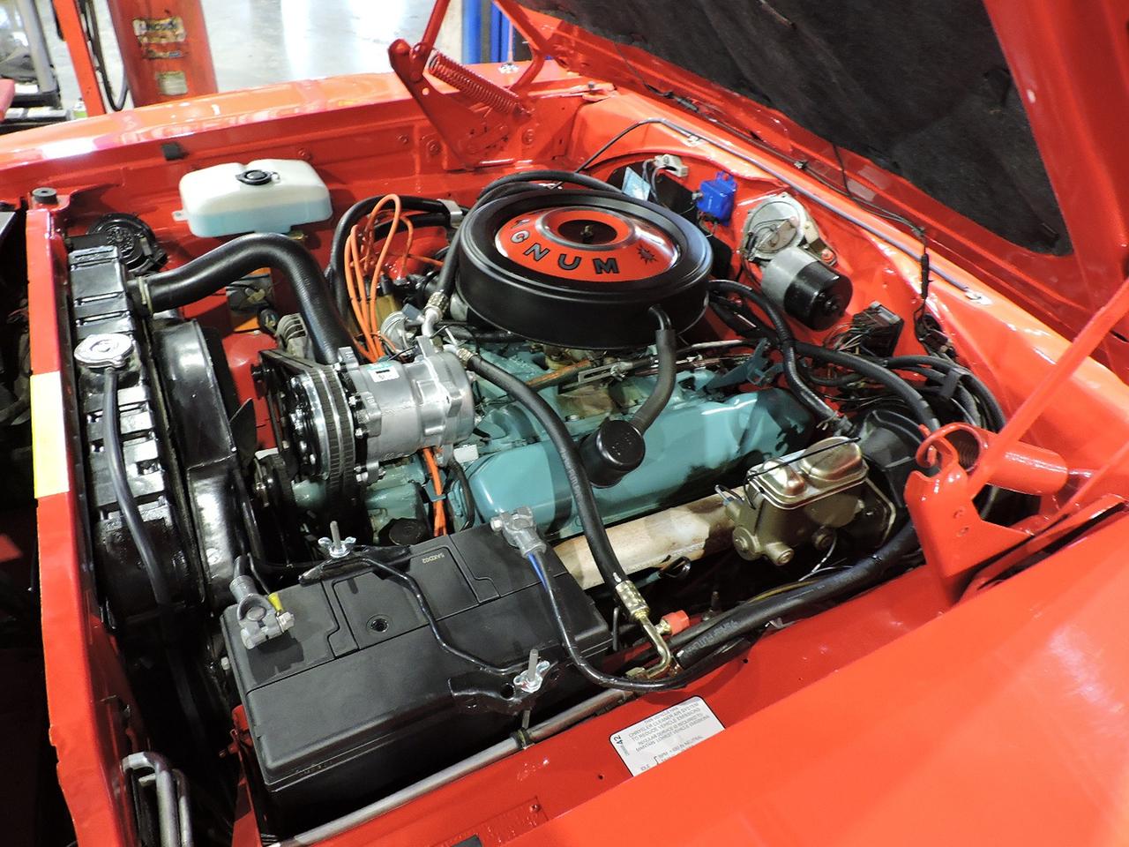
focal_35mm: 24
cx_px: 564
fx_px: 783
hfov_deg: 71.6
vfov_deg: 56.8
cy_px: 424
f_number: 3
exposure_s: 1/13
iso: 400
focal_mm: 4.3
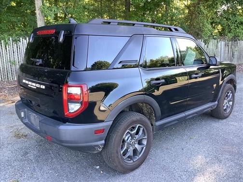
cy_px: 91
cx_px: 122
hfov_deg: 58.4
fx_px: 218
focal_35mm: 31
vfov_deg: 45.4
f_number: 2.4
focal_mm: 3.3
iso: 80
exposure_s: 1/120
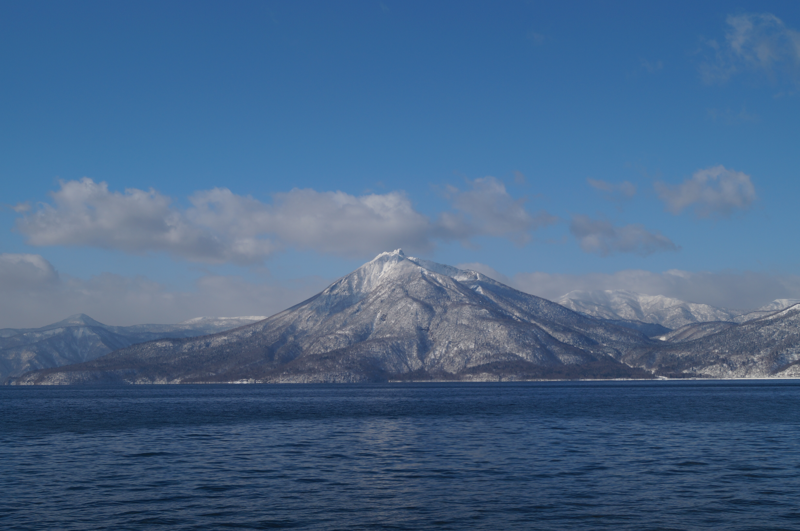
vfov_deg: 25.7
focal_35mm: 52
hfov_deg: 37.9
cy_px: 266
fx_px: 1165
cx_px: 400
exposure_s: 1/800
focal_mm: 35
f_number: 9
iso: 100
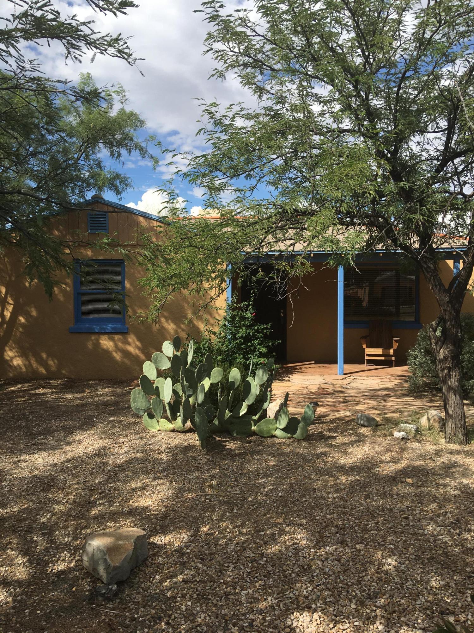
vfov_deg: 61.7
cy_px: 316
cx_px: 237
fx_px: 529
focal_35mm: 29
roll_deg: -0.1
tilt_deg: +0.4
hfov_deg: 48.2
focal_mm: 4.15
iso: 25
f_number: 2.2
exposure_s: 1/1637
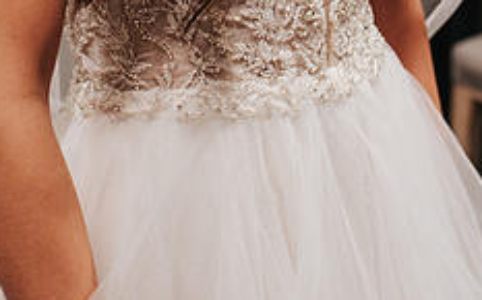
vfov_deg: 11.4
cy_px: -163
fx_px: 1430
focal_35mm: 109
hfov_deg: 19.1
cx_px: 328
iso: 720
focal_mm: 35
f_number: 2.8
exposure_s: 1/125
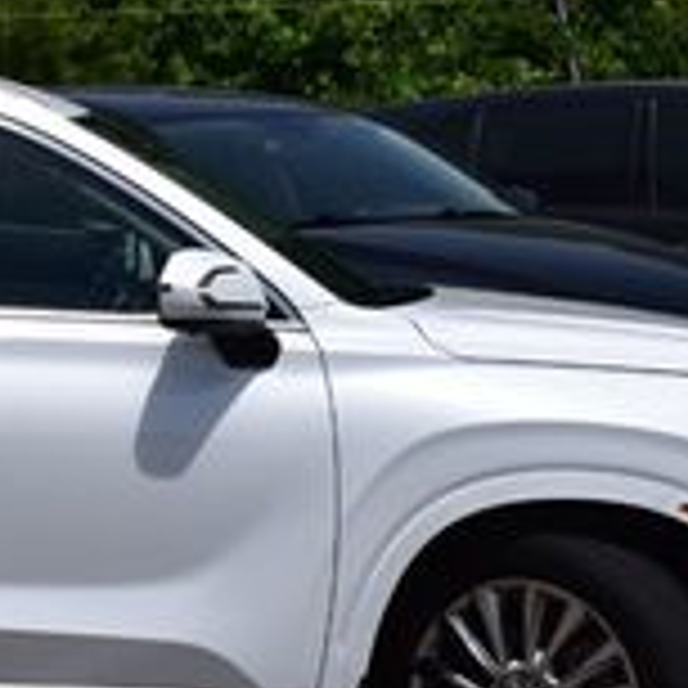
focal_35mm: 245
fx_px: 5509
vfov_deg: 7.1
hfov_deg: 7.1
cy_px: 454
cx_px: -238
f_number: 11
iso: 200
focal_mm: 46
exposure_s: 1/640
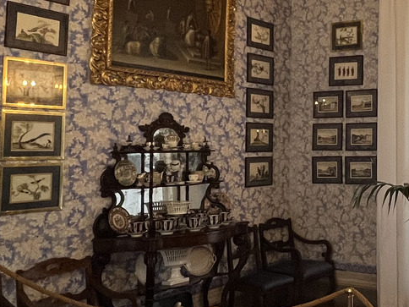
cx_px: 417
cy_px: 115
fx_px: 508
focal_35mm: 43
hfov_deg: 38.5
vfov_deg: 33.4
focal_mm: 1.57
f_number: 1.8
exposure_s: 1/50
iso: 320
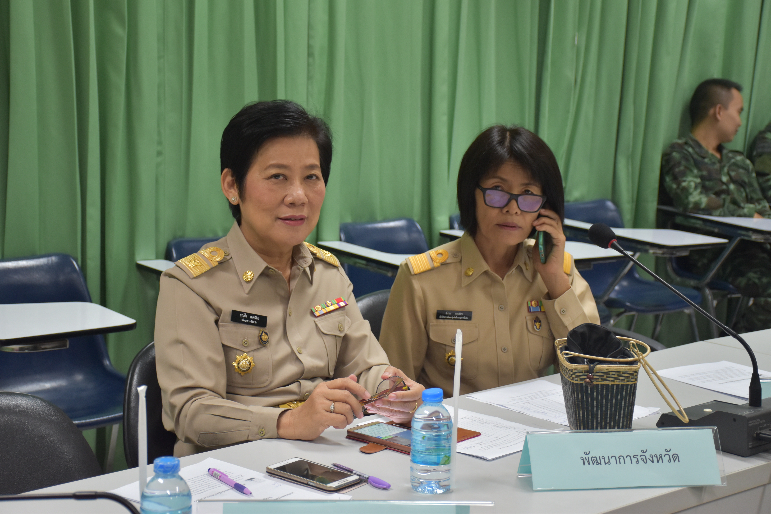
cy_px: 257
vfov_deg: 21.6
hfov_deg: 31.9
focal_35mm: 63
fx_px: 1349
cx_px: 386
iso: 800
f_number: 4.5
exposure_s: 1/60
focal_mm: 42
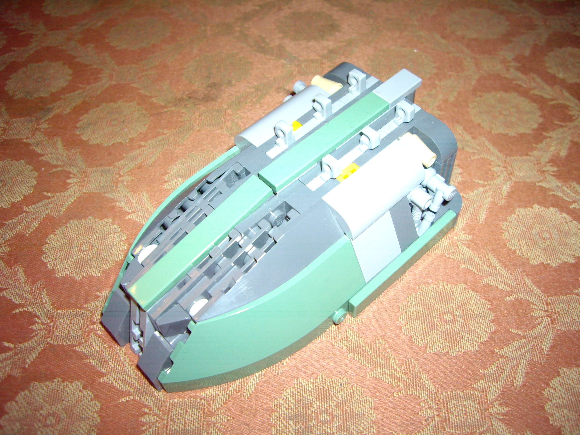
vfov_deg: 37.7
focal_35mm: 38
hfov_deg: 49.0
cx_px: 290
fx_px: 637
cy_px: 218
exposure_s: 1/40
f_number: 2.7
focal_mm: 6.2
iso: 200
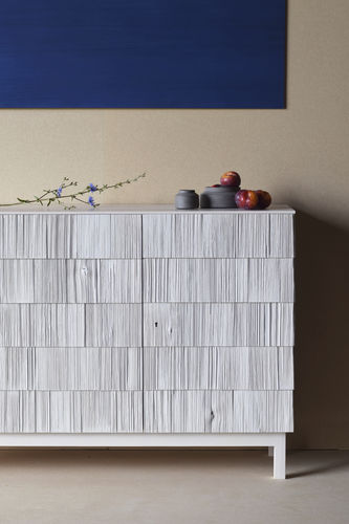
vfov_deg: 27.0
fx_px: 1091
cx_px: 174
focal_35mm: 75
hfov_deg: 18.2
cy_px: 262
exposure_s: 1/80
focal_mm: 50
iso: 100
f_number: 4
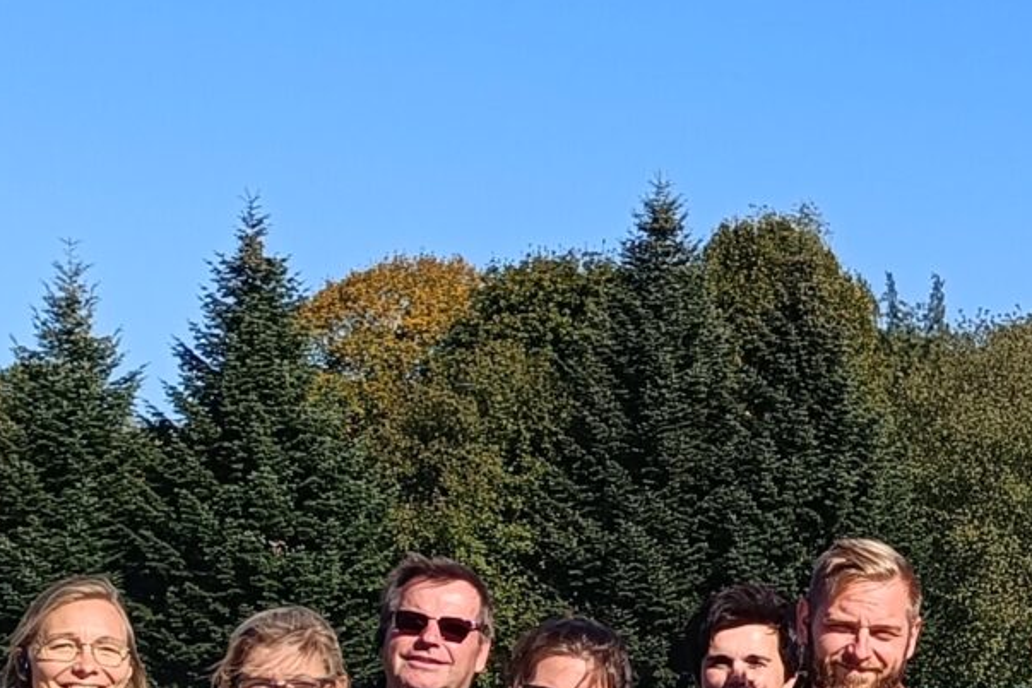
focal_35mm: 106
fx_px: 3038
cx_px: 1405
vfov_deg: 12.8
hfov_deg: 17.8
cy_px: 674
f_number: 1.88
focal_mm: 5.59
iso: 59
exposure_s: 1/1290
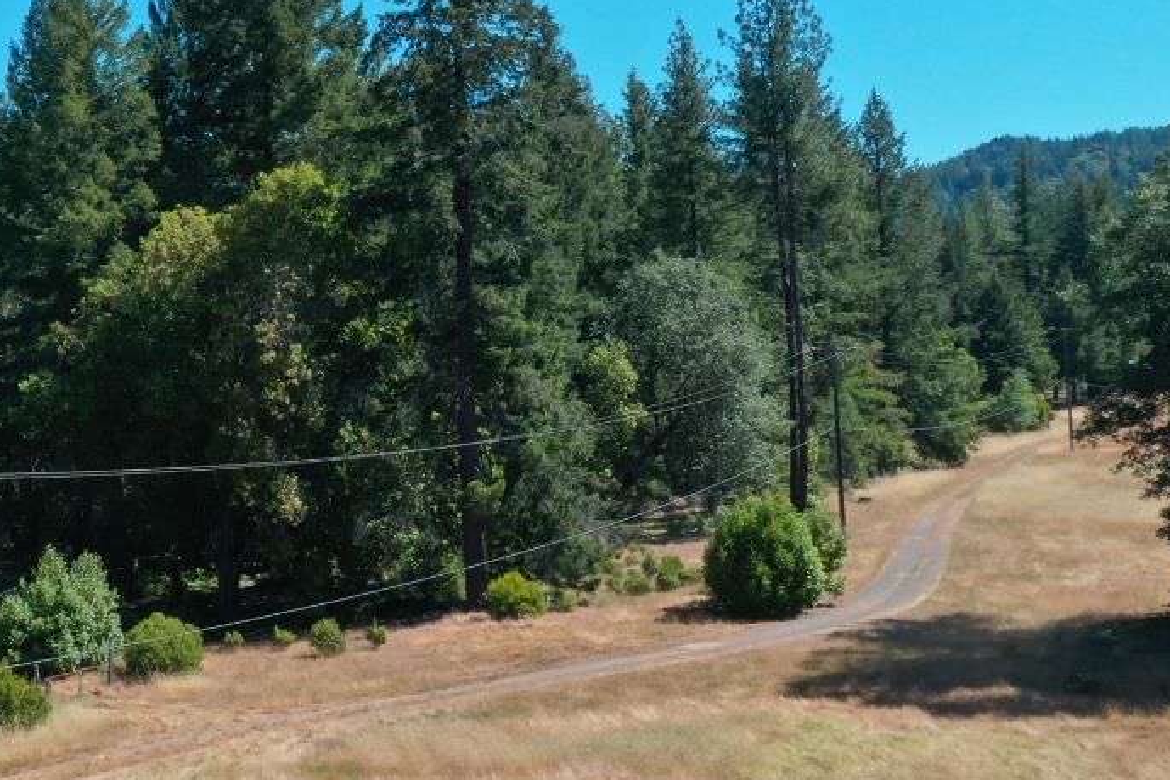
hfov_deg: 31.4
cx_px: 121
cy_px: 301
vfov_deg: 22.2
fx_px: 1982
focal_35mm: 61
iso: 100
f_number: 11
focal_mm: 10.26
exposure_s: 1/100
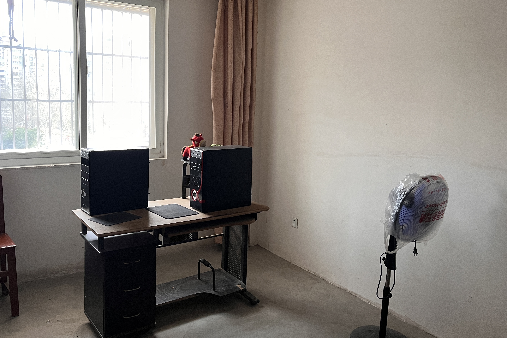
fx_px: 422
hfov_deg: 61.9
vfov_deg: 43.5
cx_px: 241
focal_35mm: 30
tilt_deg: -6.0
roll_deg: -1.6
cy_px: 142
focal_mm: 5.1
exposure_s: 1/68
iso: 125
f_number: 1.6
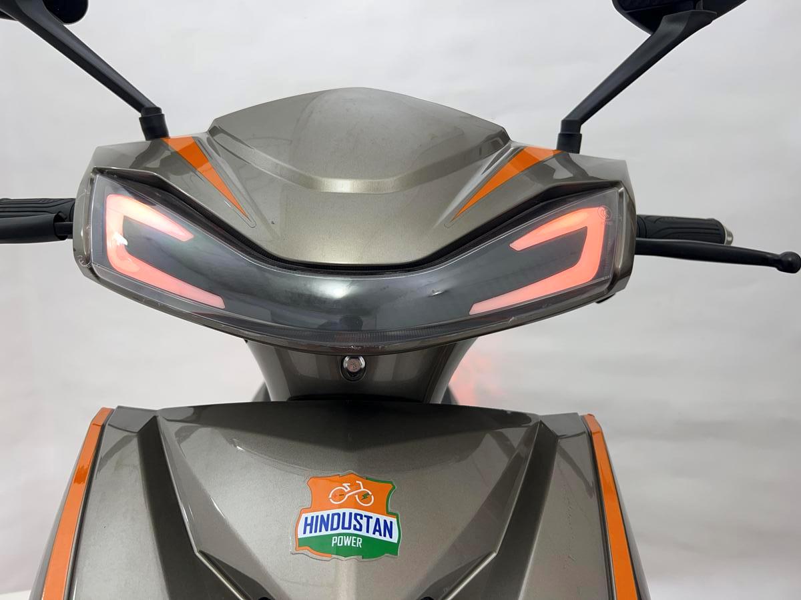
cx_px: 400
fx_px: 602
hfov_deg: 67.3
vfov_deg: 53.1
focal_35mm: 26
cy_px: 300
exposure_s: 1/100
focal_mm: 5.7
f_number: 1.5
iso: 50
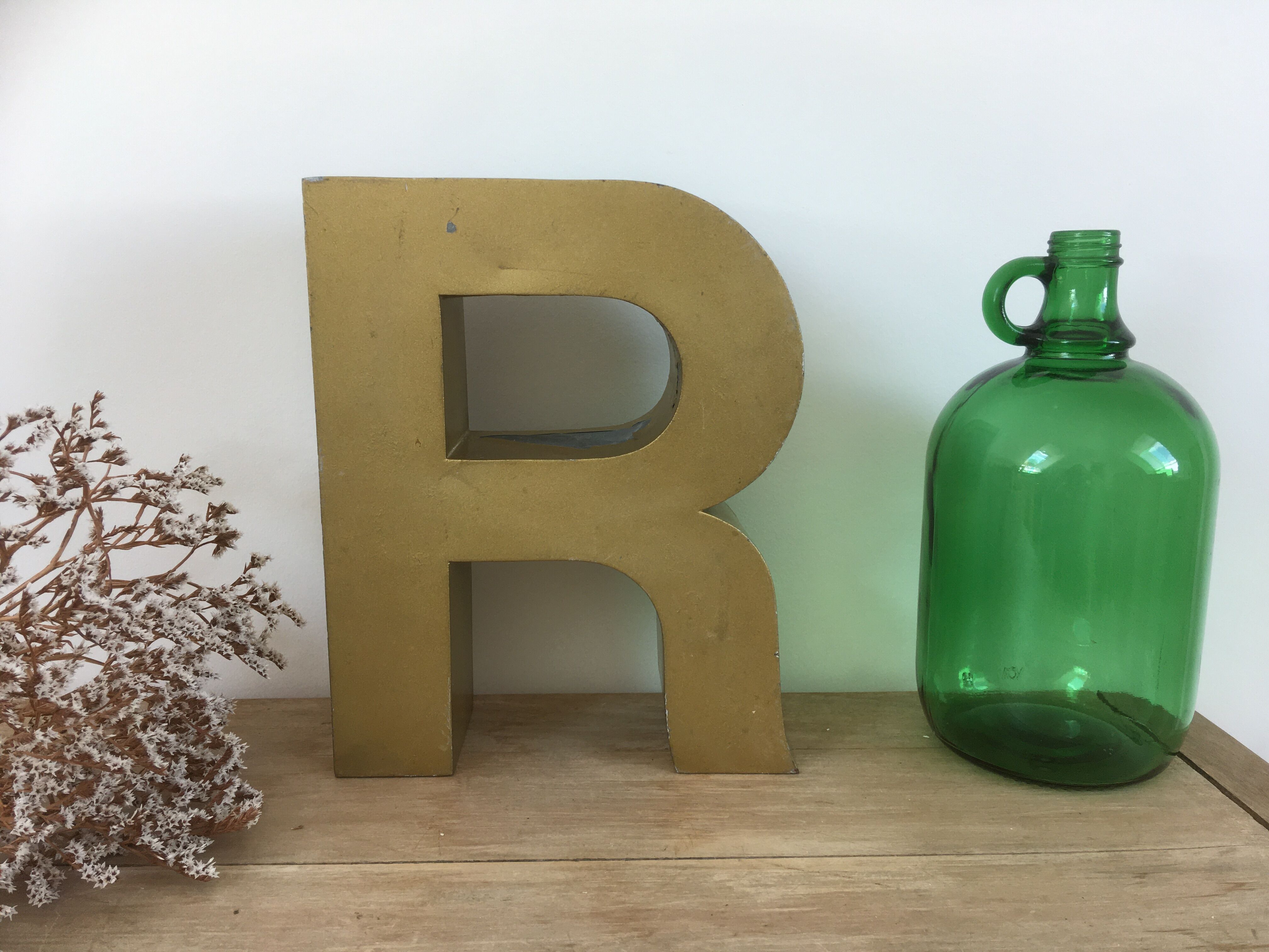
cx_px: 634
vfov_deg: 48.2
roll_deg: -0.7
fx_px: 1063
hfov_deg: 61.7
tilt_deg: -8.6
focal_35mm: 29
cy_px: 476
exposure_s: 1/100
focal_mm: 4.15
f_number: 2.2
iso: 40
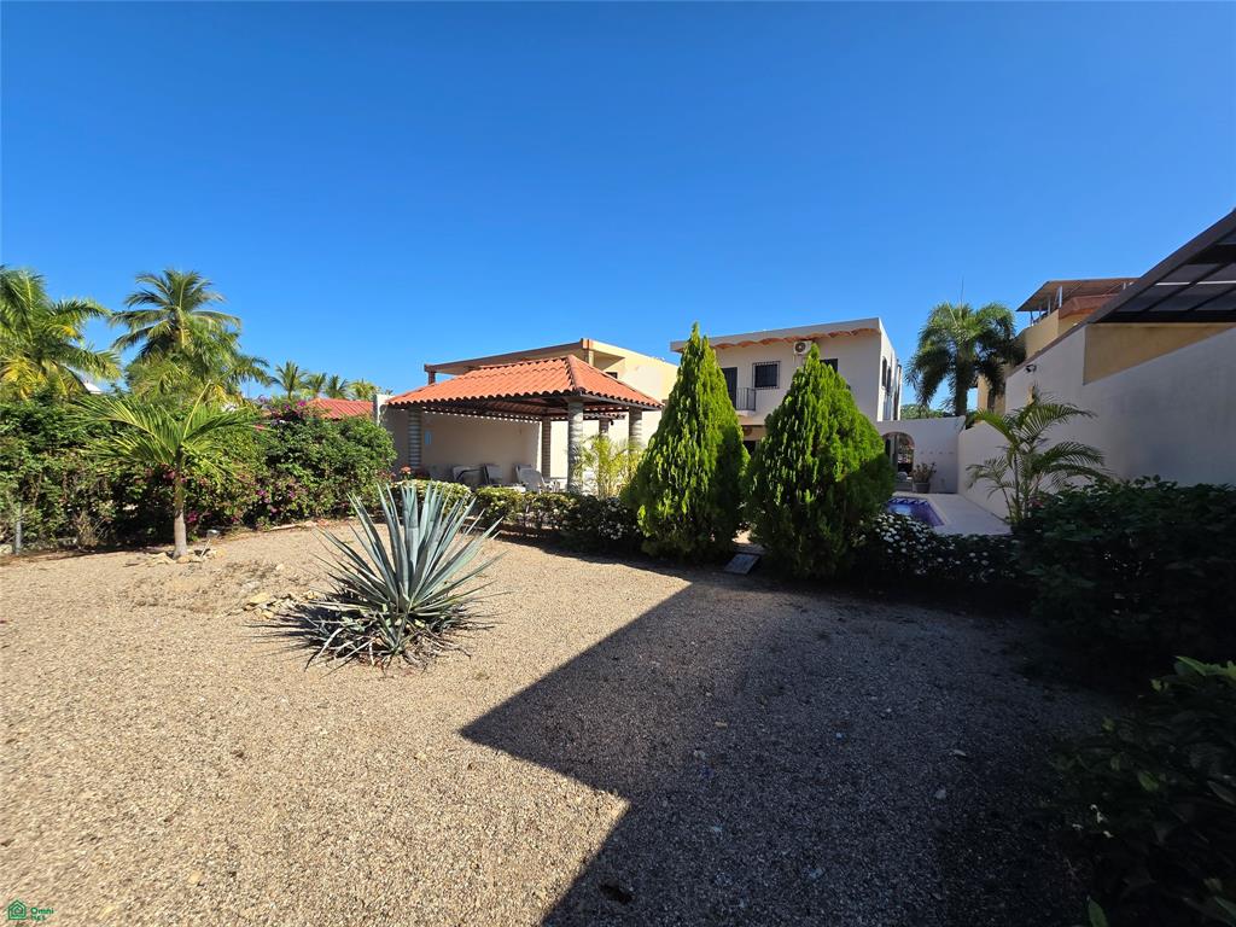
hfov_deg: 106.2
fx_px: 464
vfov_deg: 89.9
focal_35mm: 13
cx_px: 618
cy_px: 464
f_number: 2.2
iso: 50
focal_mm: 2.2
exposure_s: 1/1775
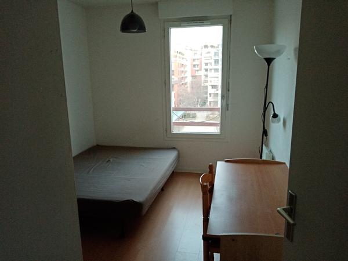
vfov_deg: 53.1
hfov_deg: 67.3
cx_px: 174
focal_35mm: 26
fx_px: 261
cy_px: 130
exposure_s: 1/33.3
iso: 259
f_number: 1.8
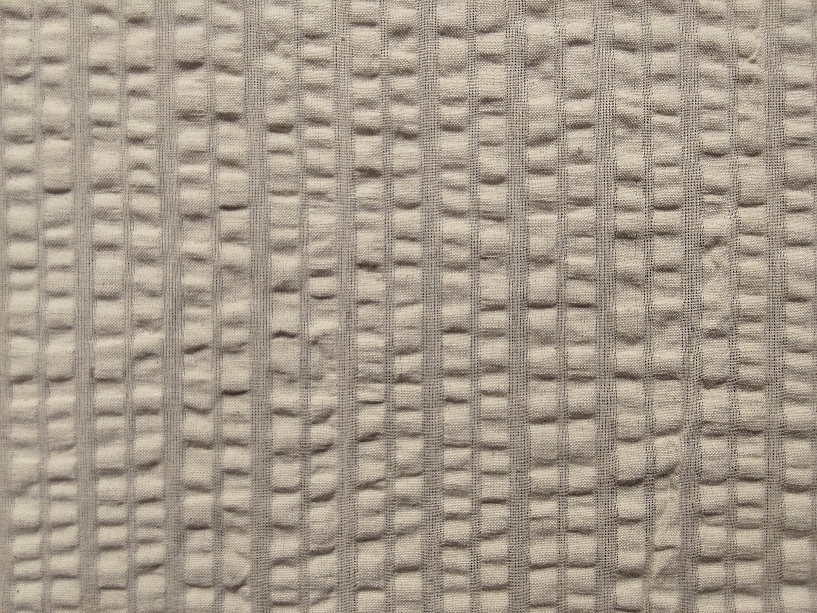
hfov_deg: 67.3
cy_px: 306
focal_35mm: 26
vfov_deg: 53.1
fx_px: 614
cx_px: 408
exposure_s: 1/100
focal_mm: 2.78
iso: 64
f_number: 2
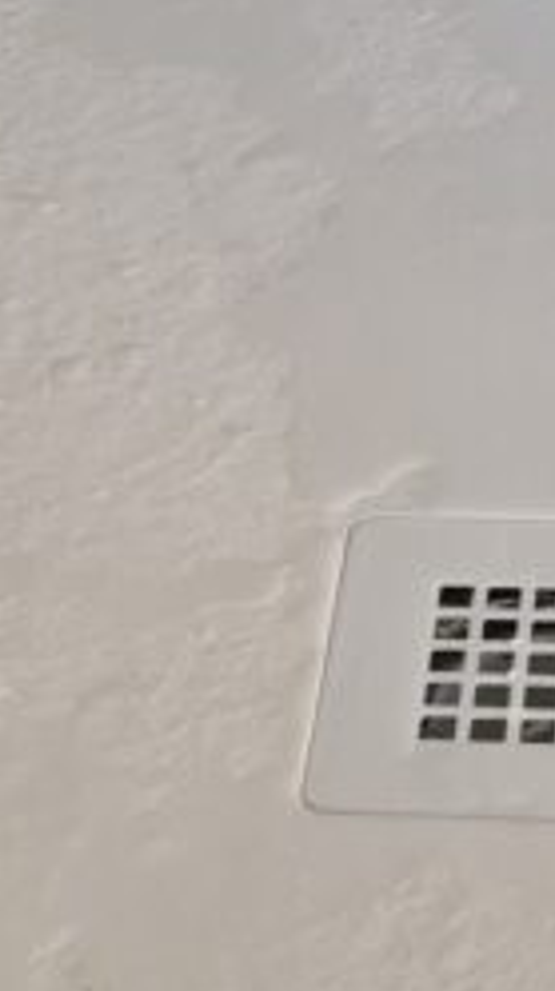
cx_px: 411
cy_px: 496
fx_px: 3069
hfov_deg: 10.3
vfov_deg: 18.3
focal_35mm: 117
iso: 500
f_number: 1.8
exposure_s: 1/50
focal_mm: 5.4
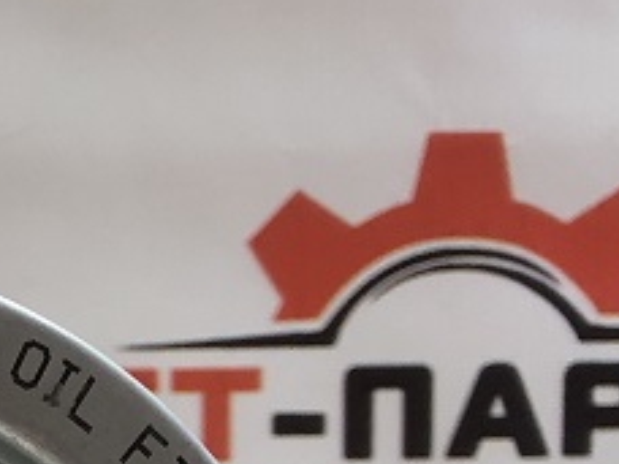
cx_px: -608
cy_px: 681
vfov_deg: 11.3
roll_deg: +1.7
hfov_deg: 13.5
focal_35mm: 126
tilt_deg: -1.9
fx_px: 2253
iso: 40
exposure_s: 1/33
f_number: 1.8
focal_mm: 4
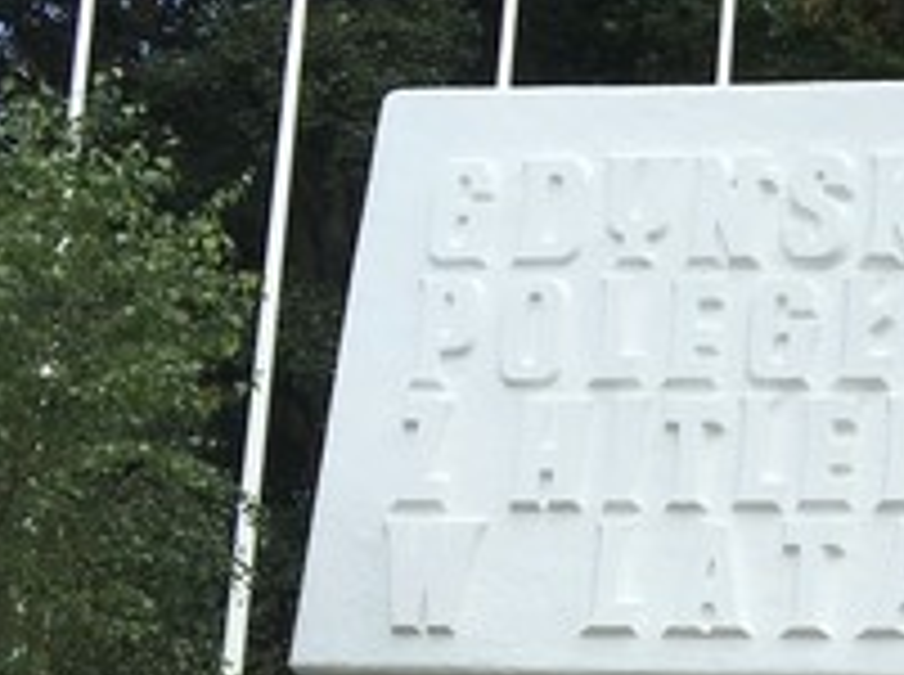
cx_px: 1414
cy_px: 724
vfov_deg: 13.7
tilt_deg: +9.9
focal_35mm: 106
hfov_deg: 16.6
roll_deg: -2.2
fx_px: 2763
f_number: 2.2
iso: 25
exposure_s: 1/1282
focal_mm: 4.15
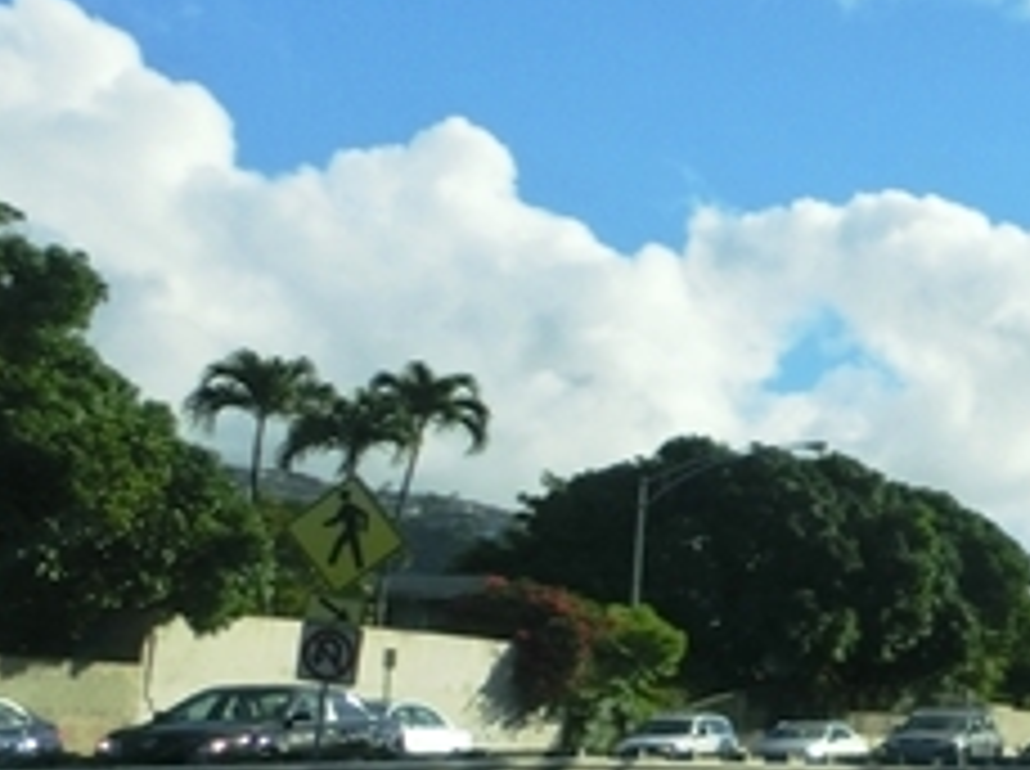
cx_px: 1615
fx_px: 2495
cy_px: 351
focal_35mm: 84
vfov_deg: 17.5
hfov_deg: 19.7
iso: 80
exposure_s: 1/200
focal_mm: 4.24
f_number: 7.9
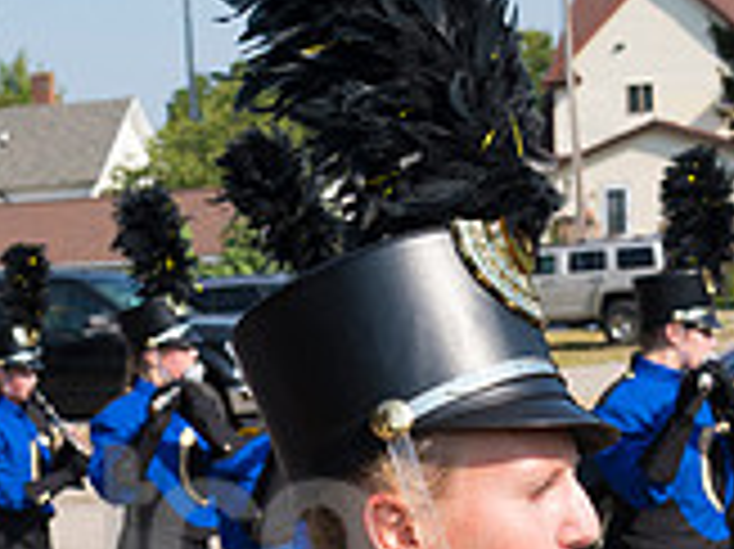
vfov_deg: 11.2
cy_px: 605
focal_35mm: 130
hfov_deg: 15.1
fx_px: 2755
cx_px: 243
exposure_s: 1/800
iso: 320
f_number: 6.3
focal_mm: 38
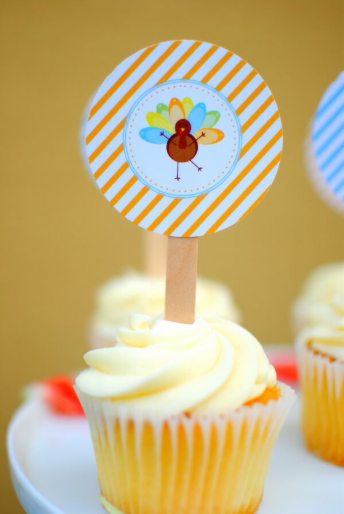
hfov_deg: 25.8
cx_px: 172
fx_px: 750
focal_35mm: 52
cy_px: 257
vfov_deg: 37.8
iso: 100
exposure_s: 1/1600
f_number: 1.8
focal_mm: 35
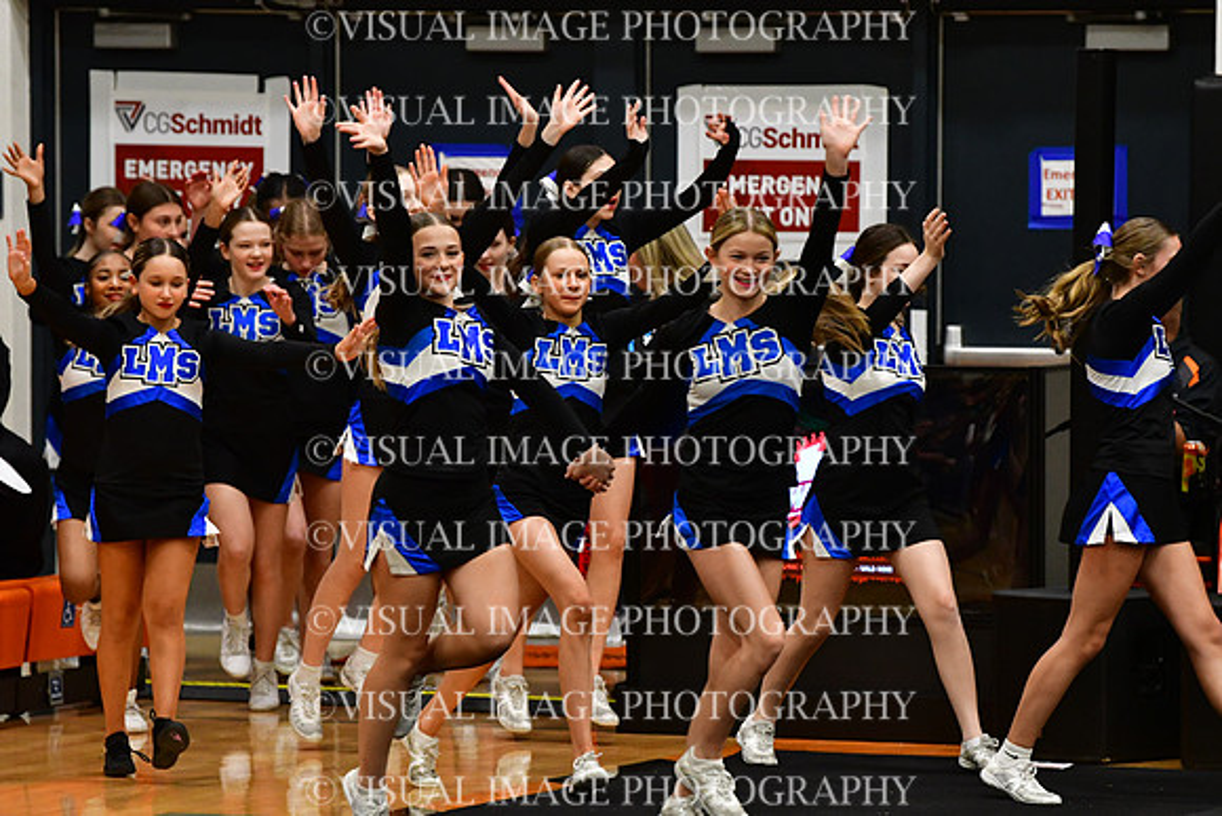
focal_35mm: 270
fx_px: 9167
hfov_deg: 7.6
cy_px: 408
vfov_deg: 5.1
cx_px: 611
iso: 4000
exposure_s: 1/500
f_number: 3.5
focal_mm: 180
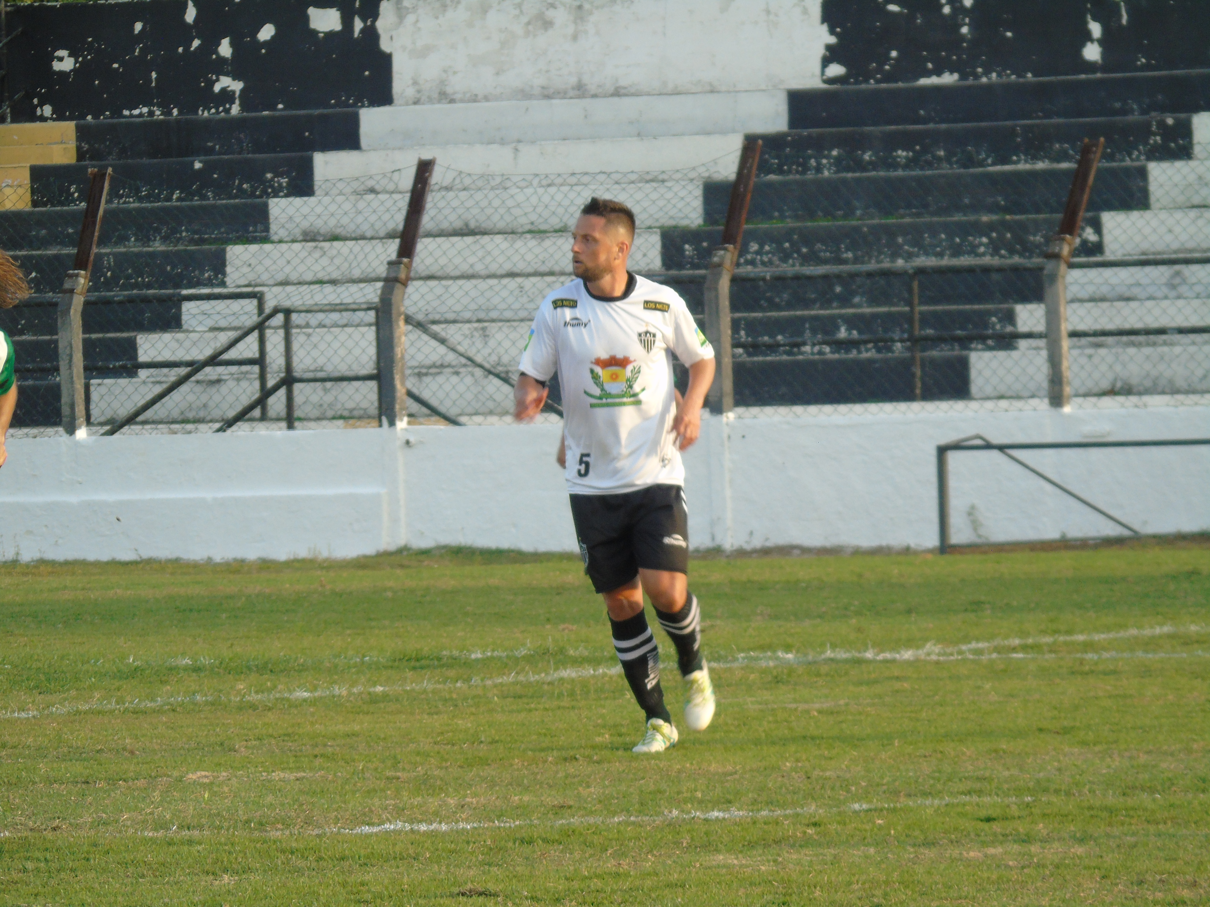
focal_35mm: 363
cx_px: 605
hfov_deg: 5.5
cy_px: 454
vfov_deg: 4.1
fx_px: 12689
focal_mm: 65
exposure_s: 1/125
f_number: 5.2
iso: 160
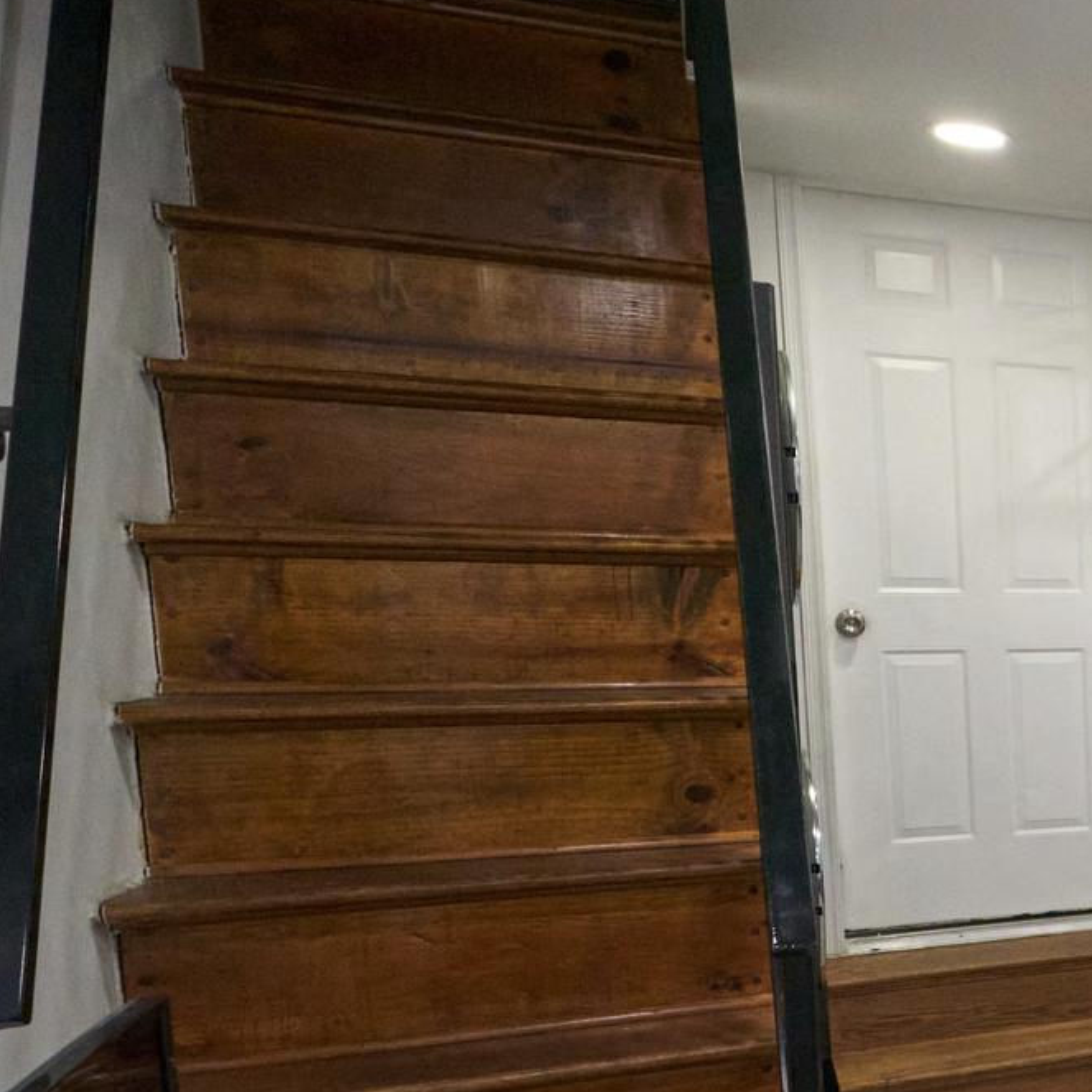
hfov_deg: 26.8
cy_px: 770
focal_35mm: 42
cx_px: 1682
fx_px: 1499
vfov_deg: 39.3
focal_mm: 16
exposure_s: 1/250
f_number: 8
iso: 6400
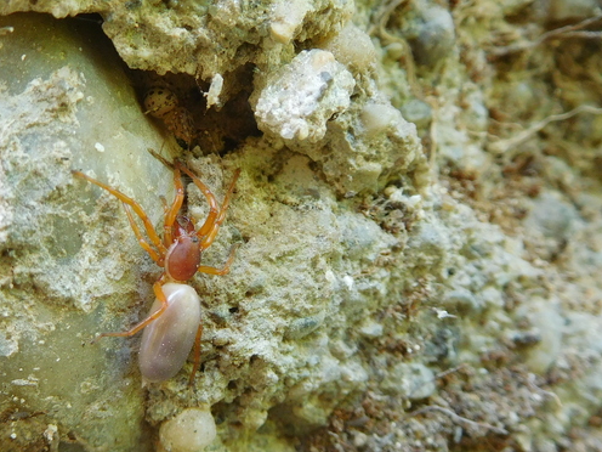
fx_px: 748
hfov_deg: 43.0
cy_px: 327
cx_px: 184
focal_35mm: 43
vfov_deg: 33.1
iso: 220
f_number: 3.4
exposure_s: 1/30
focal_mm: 4.5
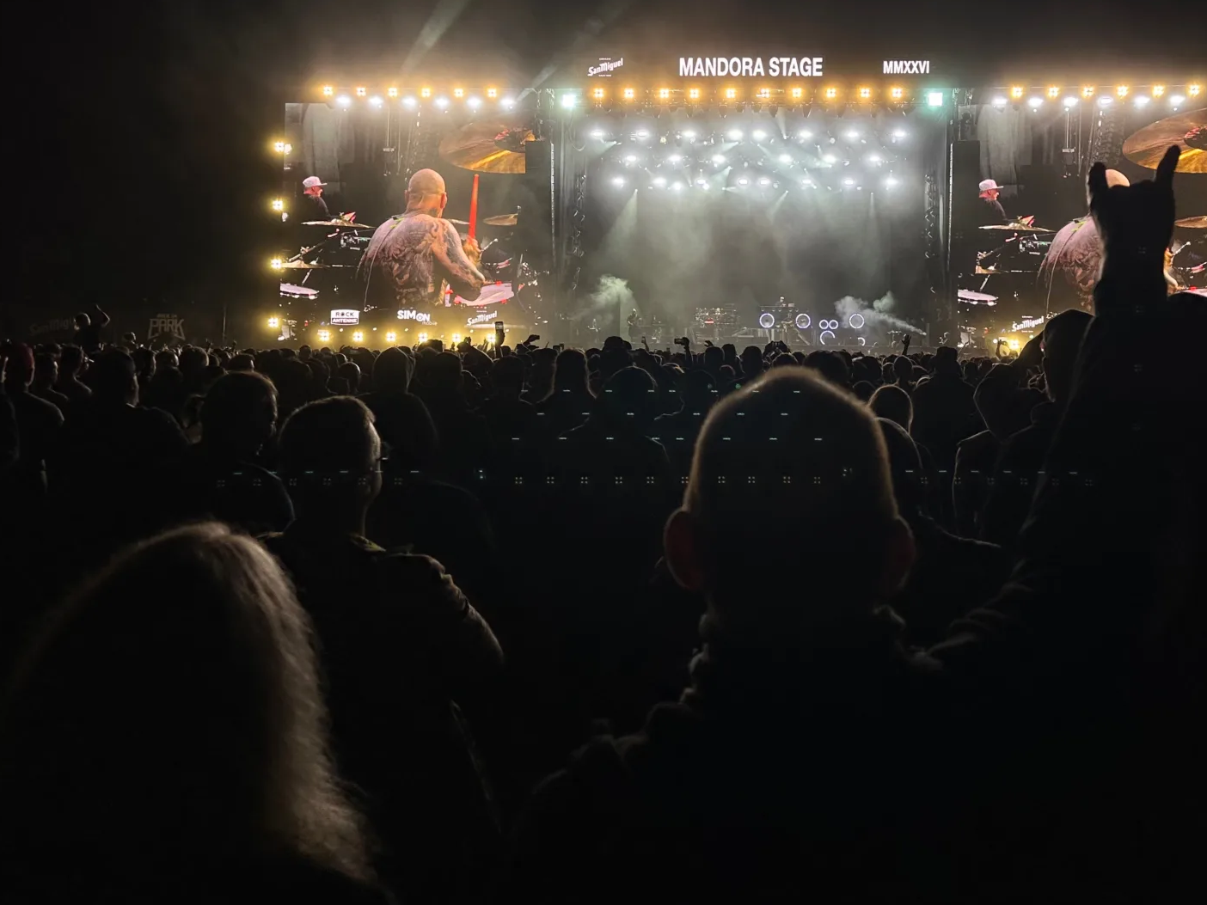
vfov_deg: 40.0
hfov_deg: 52.4
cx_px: 703
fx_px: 1220
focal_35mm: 35
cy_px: 277
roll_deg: -0.9
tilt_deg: +2.3
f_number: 1.78
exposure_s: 1/564
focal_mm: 6.86
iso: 80
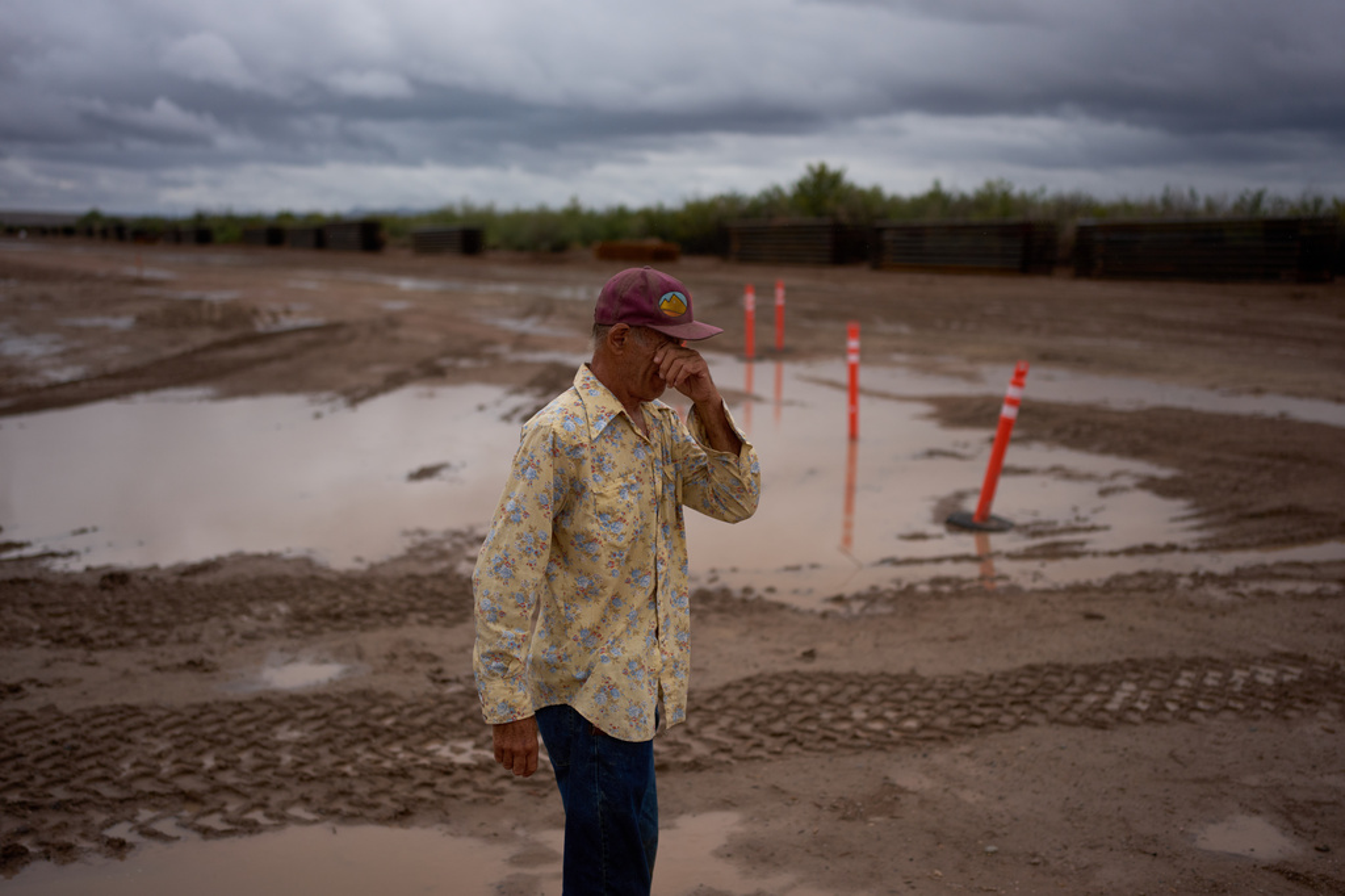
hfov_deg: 54.4
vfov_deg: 37.8
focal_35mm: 35
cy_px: 448
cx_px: 672
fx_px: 1307
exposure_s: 1/12800
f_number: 1.4
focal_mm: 35
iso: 160
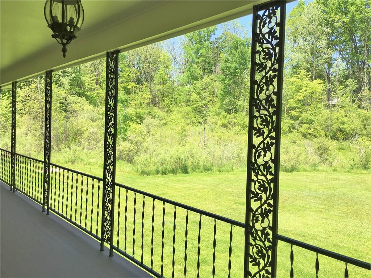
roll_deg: -1.7
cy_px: 139
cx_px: 186
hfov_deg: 61.7
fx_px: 311
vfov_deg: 48.2
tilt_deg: -1.5
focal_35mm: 29
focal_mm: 4.15
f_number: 2.2
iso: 25
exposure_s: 1/493
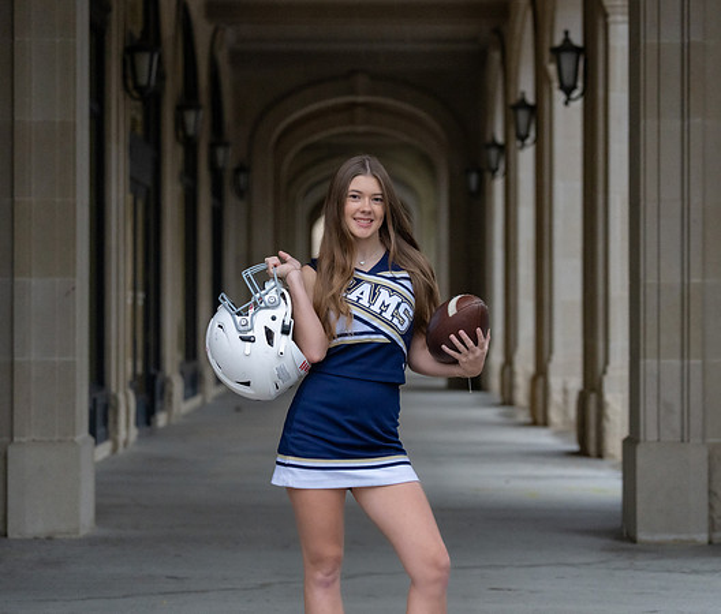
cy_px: 312
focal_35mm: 86
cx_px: 372
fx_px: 1885
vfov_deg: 18.5
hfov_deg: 21.7
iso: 3200
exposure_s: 1/250
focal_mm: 70
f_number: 2.8
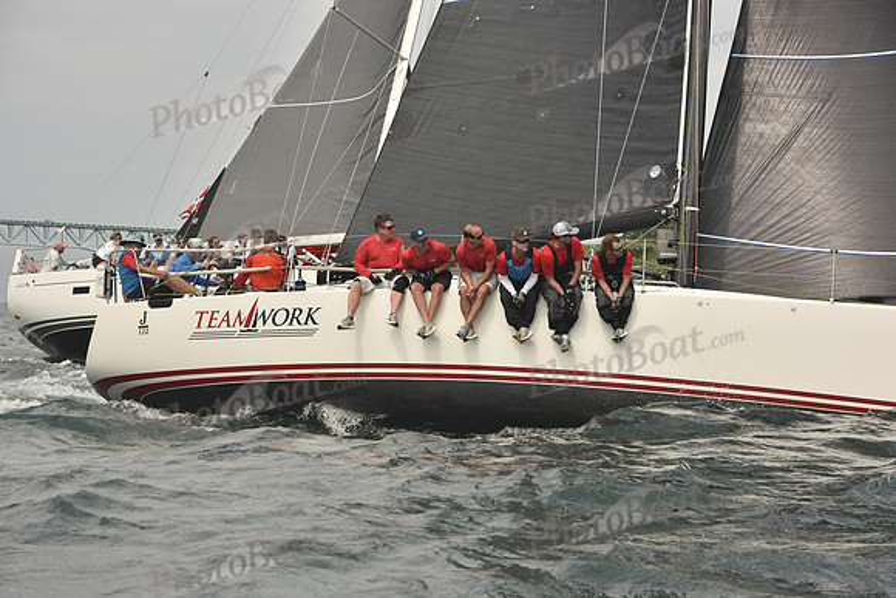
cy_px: 299
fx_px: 2365
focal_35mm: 95
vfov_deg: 14.4
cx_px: 448
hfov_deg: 21.5
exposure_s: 1/640
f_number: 6.3
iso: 250
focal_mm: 95
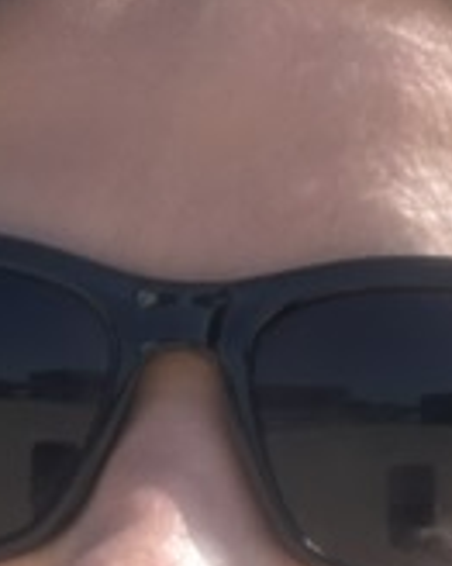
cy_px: 697
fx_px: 3063
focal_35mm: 183
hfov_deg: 8.4
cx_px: 311
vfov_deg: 10.4
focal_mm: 2.69
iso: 25
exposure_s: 1/806
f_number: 1.9
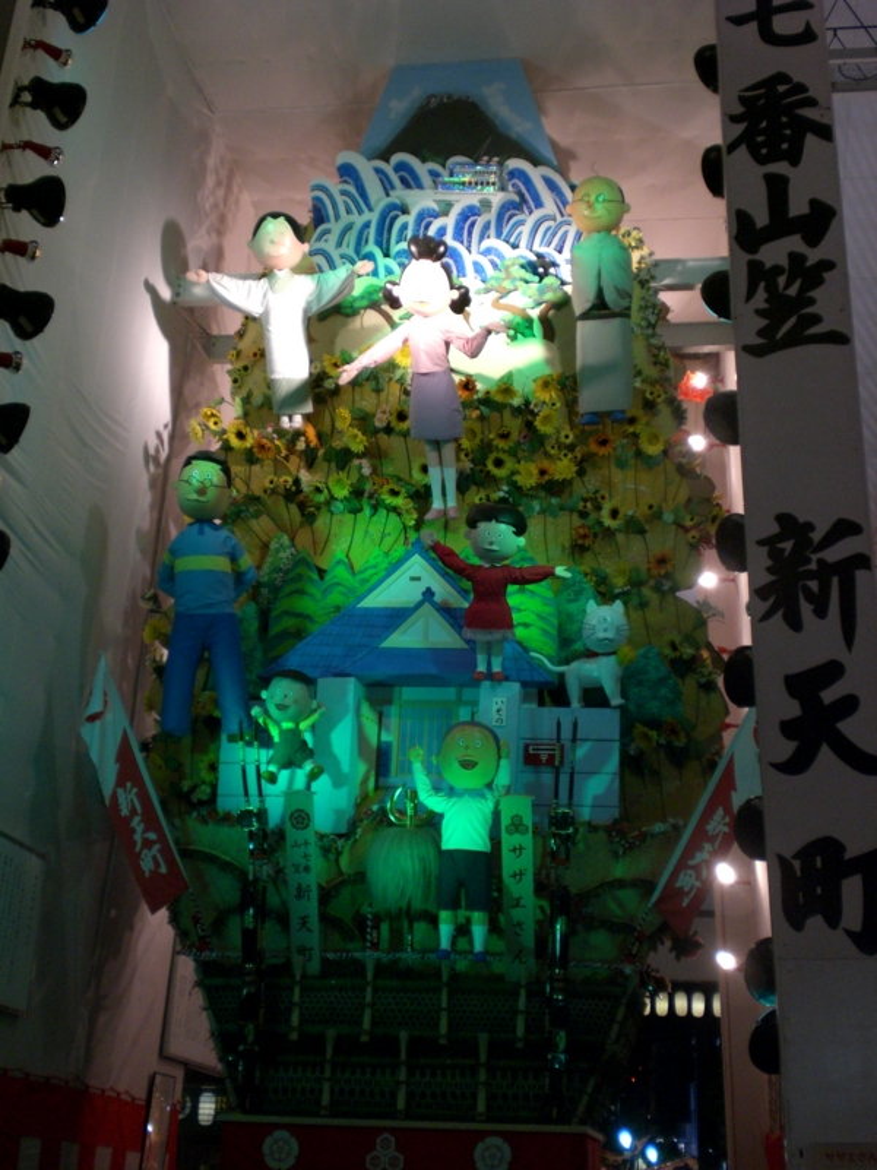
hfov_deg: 28.6
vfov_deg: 37.5
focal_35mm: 51
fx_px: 1723
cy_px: 585
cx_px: 438
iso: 200
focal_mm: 8.44
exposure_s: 1/40
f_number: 3.6
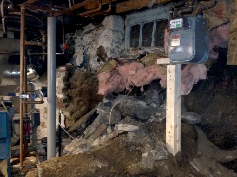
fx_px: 329
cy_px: 98
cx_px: 134
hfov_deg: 39.6
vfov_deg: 30.2
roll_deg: -2.9
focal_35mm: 48
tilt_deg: -6.1
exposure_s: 1/16
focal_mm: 4.28
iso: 400
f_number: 2.4
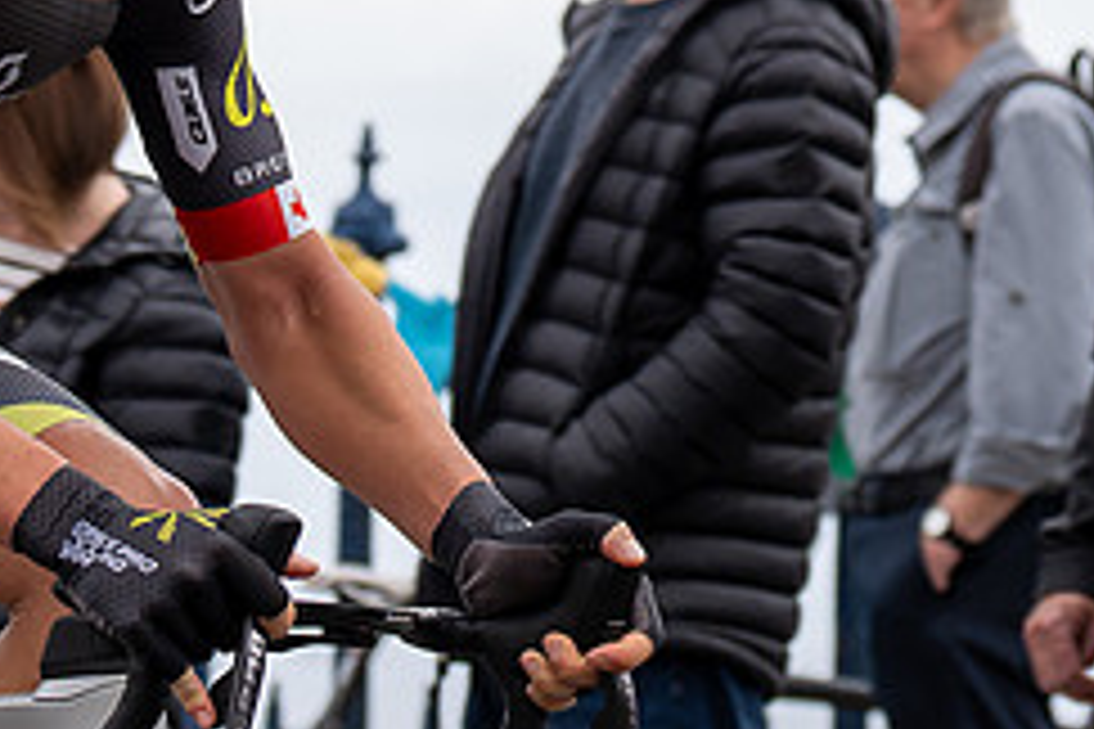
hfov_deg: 5.9
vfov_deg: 4.0
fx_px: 10544
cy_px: 77
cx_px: 49
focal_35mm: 347
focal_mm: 70
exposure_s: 1/1000
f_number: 3.5
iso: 320
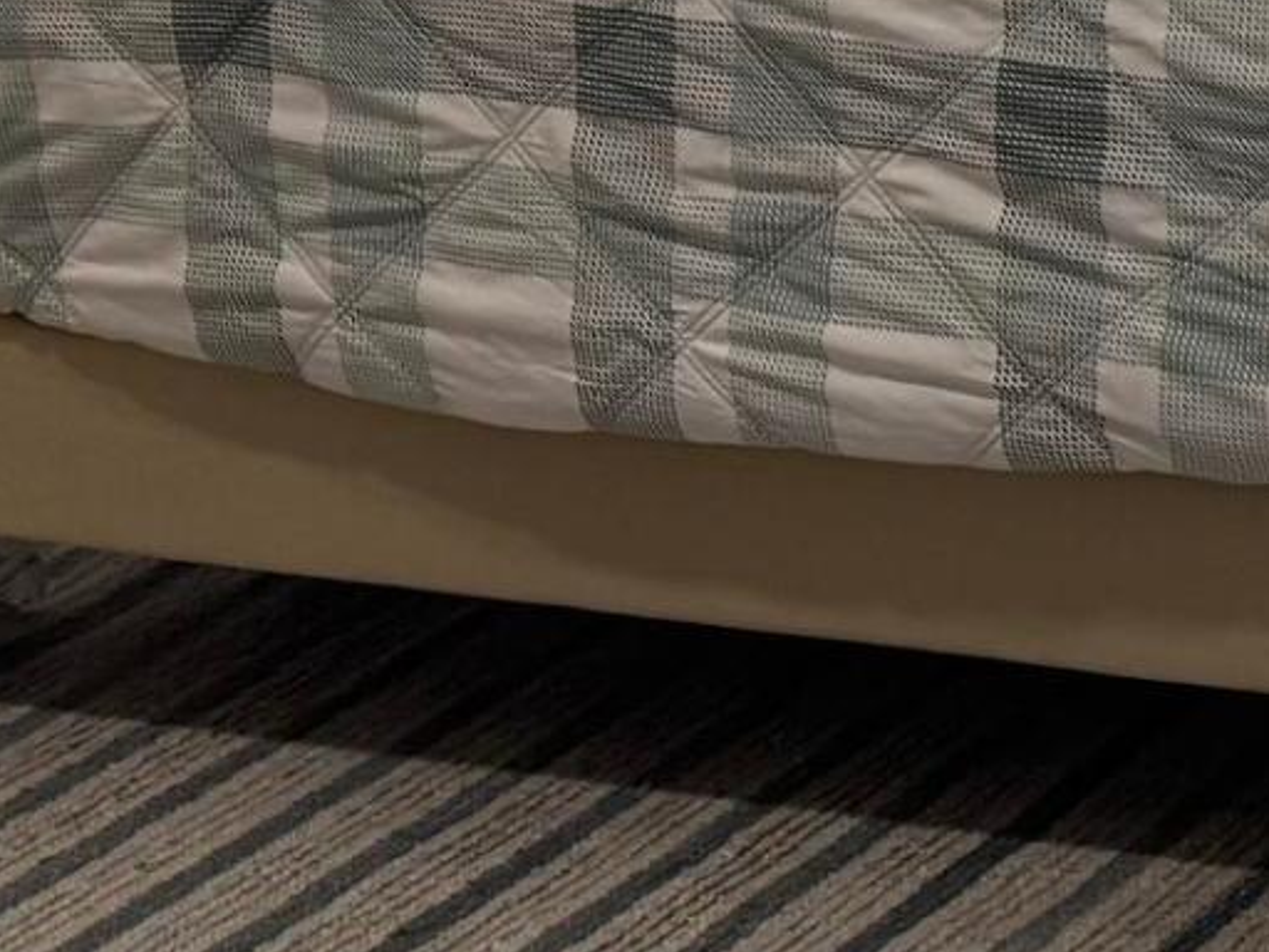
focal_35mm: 135
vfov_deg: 10.3
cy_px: -808
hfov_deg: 12.9
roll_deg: +1.1
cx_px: 2434
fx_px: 4949
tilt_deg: -6.8
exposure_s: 1/120
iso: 200
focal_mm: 6.76
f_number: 1.78
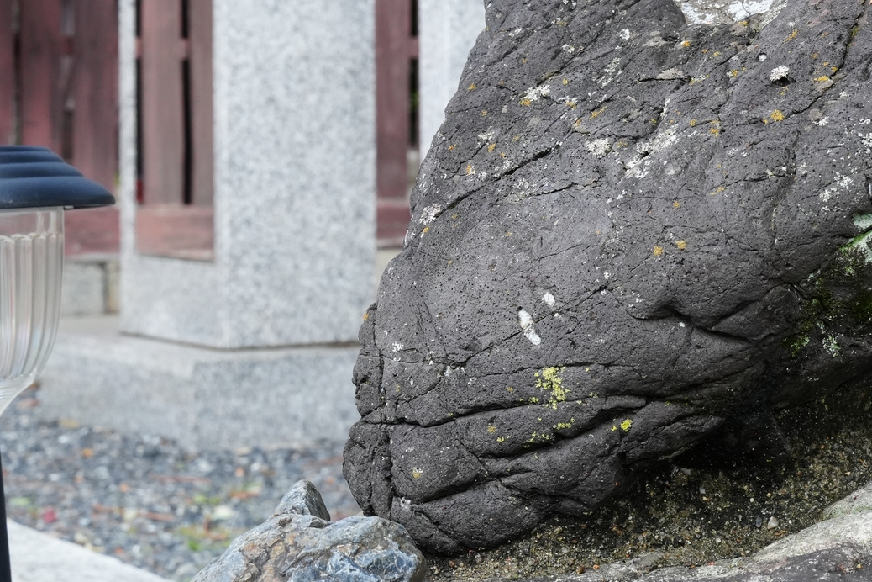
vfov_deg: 12.9
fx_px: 2567
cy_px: 124
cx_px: 574
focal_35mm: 106
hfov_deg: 19.2
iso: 1600
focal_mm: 55
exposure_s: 1/60
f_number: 11
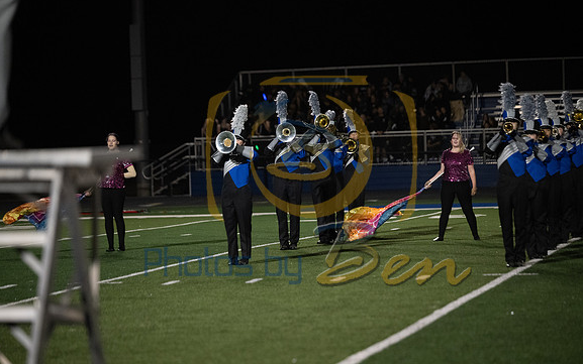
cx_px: 291
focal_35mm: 164
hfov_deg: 12.8
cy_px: 180
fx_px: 2606
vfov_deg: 8.0
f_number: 2.8
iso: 5000
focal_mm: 160
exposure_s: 1/1250
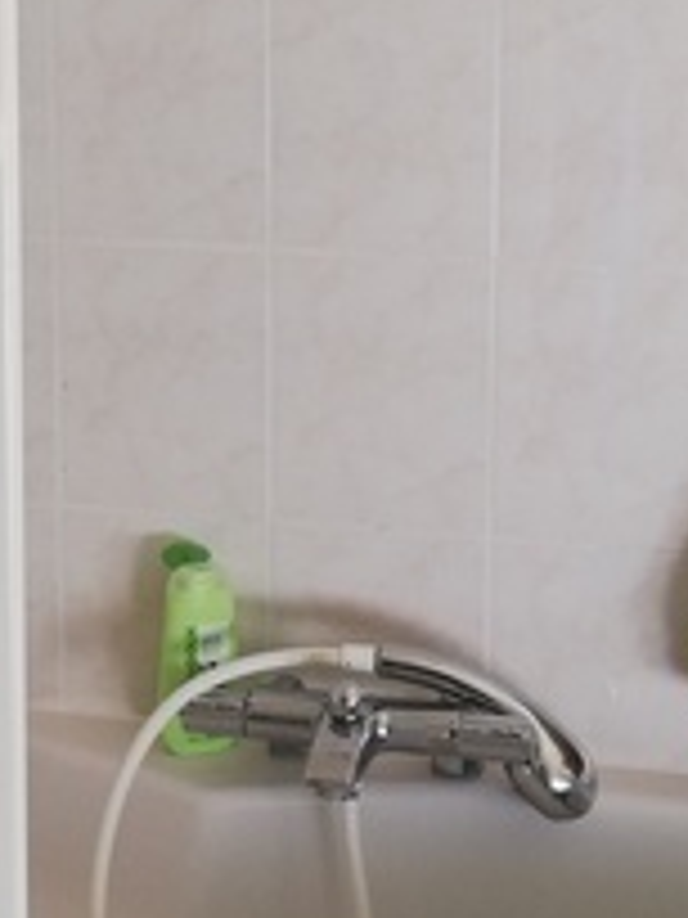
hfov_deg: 15.1
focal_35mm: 98
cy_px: 328
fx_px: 2597
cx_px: 211
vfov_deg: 20.0
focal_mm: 3.81
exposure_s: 1/50
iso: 64
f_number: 2.2
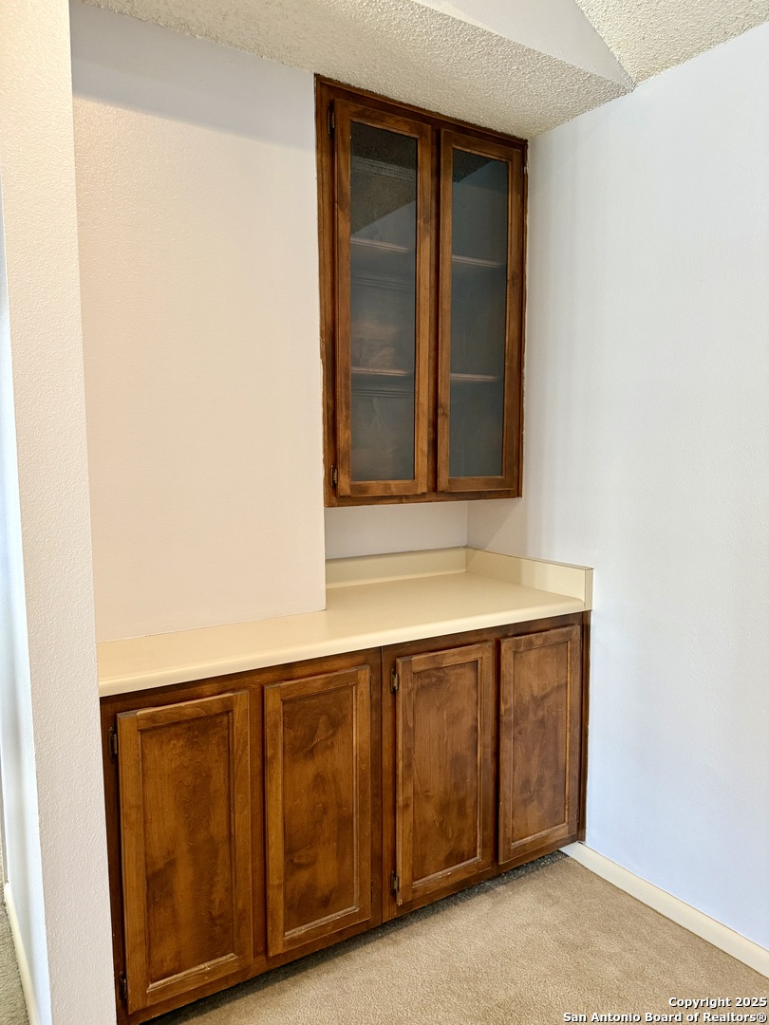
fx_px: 711
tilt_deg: -5.1
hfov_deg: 56.8
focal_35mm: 24
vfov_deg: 71.6
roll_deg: +0.4
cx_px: 384
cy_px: 512
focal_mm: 6.76
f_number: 1.78
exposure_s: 1/60
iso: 320
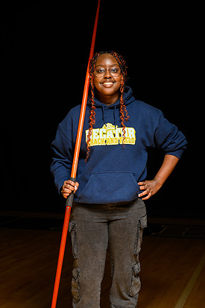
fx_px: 513
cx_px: 107
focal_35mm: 60
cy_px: 166
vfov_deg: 33.4
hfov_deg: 22.6
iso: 320
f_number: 5
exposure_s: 1/200
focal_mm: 55
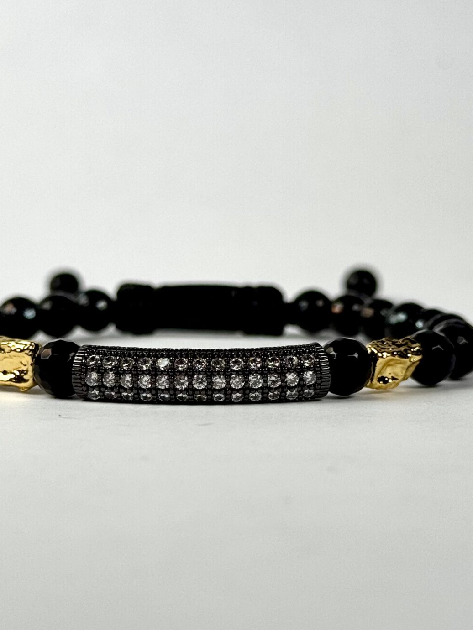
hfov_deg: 16.6
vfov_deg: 22.0
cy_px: 358
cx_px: 191
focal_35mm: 89
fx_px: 1621
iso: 64
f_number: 1.78
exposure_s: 1/12500
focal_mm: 6.76
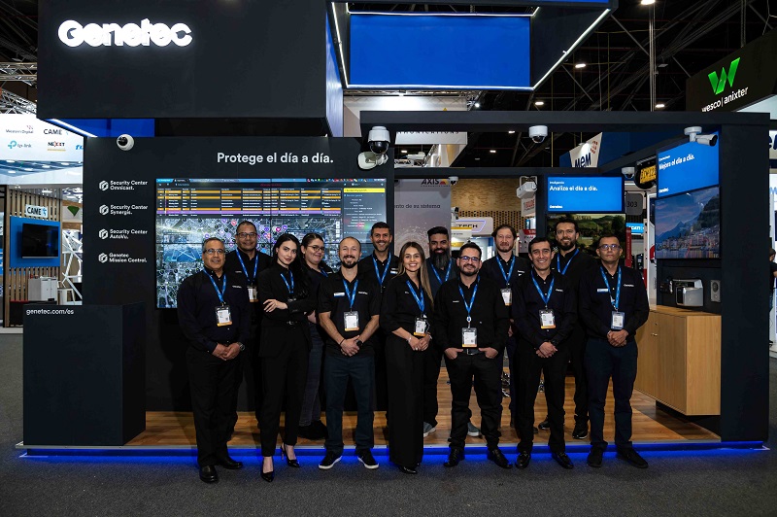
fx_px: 518
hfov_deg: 73.8
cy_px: 258
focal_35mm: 24
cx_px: 388
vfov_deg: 53.1
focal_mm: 24
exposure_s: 1/125
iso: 800
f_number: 5.6
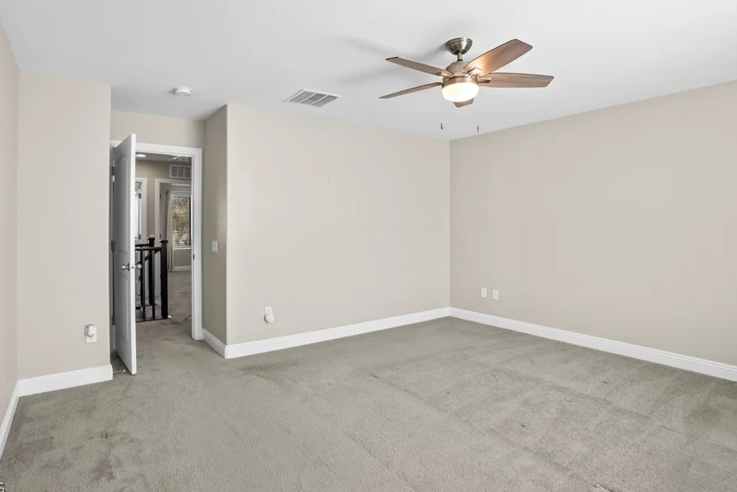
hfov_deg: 86.7
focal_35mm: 19
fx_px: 389
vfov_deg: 64.5
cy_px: 226
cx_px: 337
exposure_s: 1/3
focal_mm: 17
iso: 400
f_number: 8
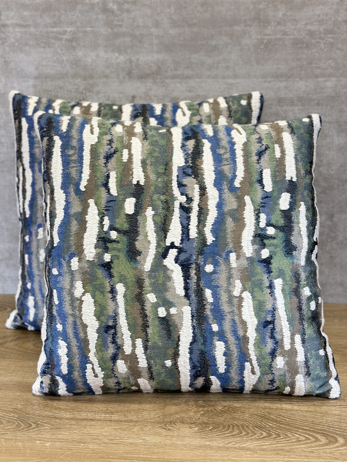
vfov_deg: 39.7
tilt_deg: -18.2
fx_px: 642
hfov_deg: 30.3
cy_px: 231
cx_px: 174
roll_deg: +0.4
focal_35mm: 48
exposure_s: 1/187
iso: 80
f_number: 1.78
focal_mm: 6.86
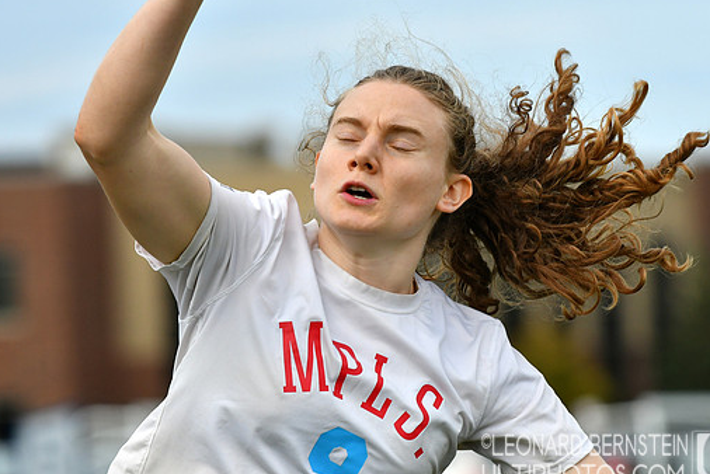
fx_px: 10182
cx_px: 389
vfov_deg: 2.7
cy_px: 231
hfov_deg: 4.0
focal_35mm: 516
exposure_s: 1/4000
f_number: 8
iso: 800
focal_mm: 300
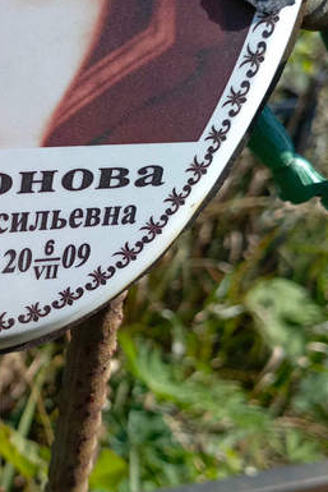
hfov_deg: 23.7
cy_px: 285
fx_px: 737
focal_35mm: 54
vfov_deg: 36.8
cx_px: -22
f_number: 1.69
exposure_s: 1/809
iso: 113
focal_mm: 4.76
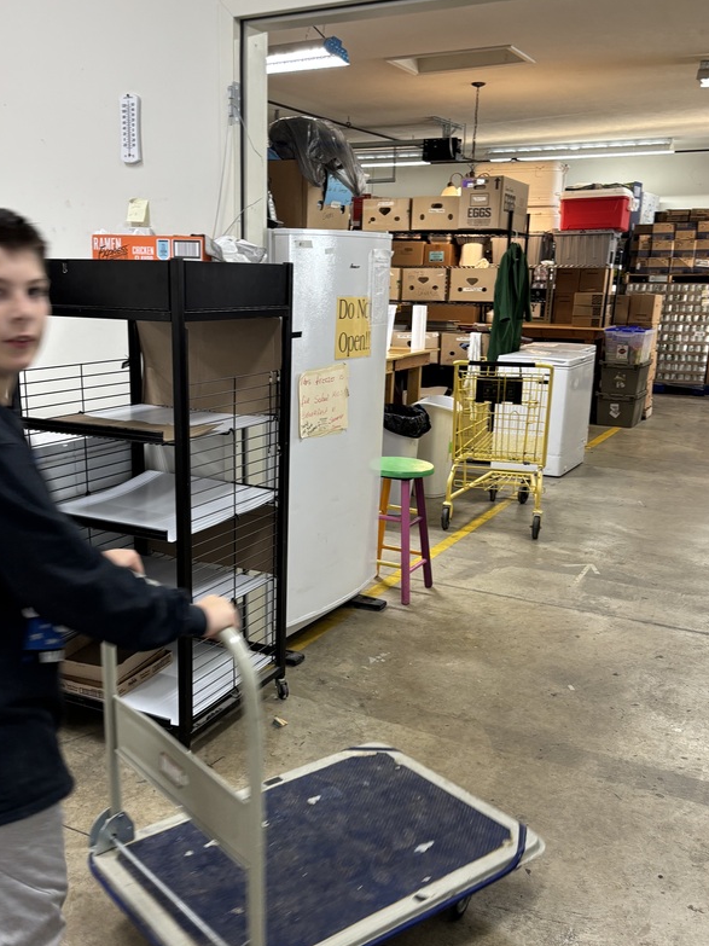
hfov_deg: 41.6
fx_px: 929
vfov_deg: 53.8
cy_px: 534
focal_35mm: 34
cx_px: 279
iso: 100
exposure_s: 1/60
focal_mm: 5.96
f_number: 1.6
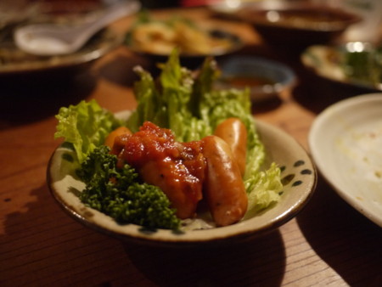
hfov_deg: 46.8
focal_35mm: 40
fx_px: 442
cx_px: 191
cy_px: 144
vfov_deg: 36.0
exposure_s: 1/25
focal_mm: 20
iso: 800
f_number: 1.7
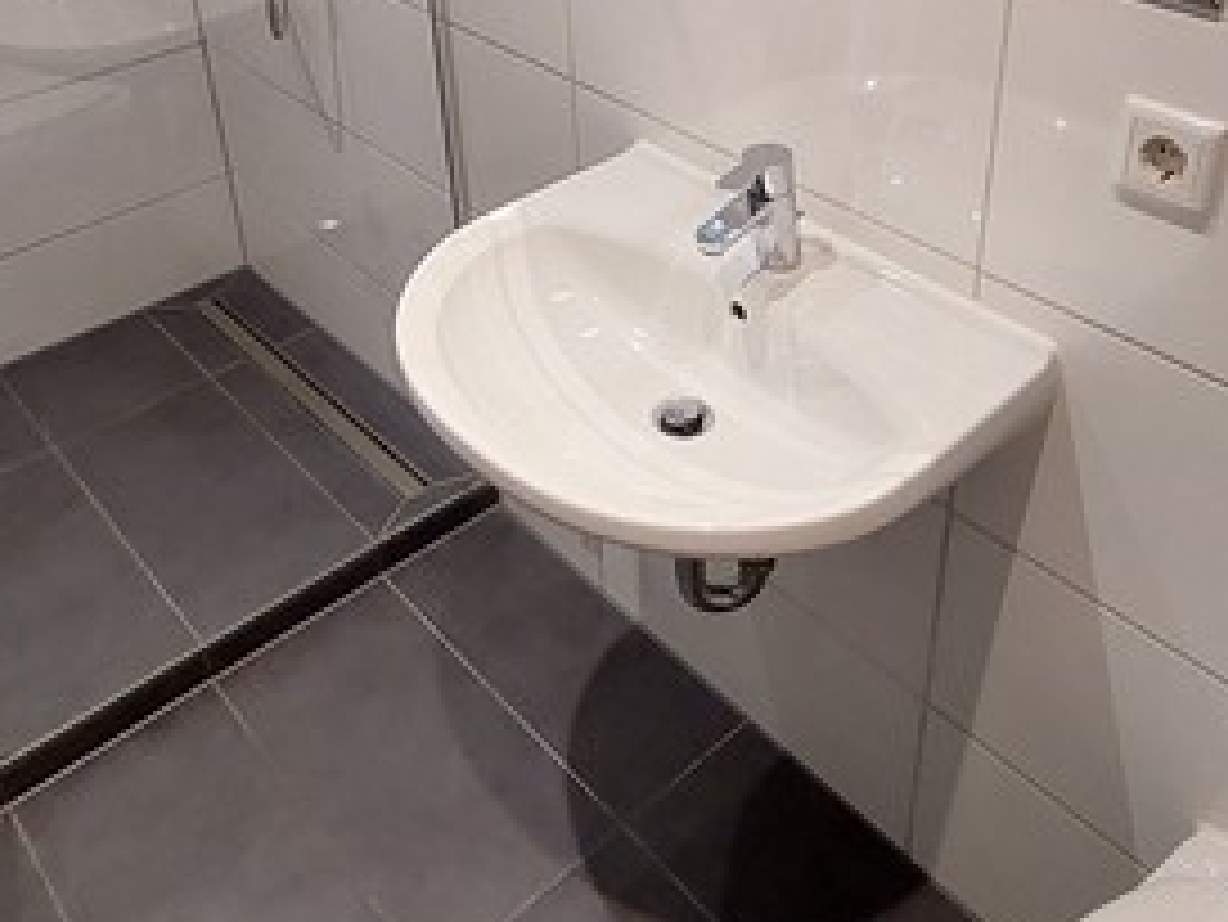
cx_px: 618
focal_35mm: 34
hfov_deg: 53.9
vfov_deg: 39.9
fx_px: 1207
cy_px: 169
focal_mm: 1.74
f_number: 2.2
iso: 160
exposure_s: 1/50
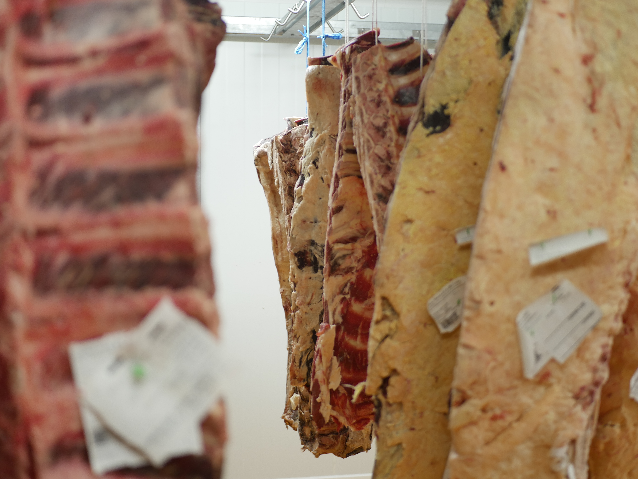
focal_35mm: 50
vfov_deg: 29.1
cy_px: 240
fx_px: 922
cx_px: 319
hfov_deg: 38.2
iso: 400
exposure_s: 1/100
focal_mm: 25
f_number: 1.7
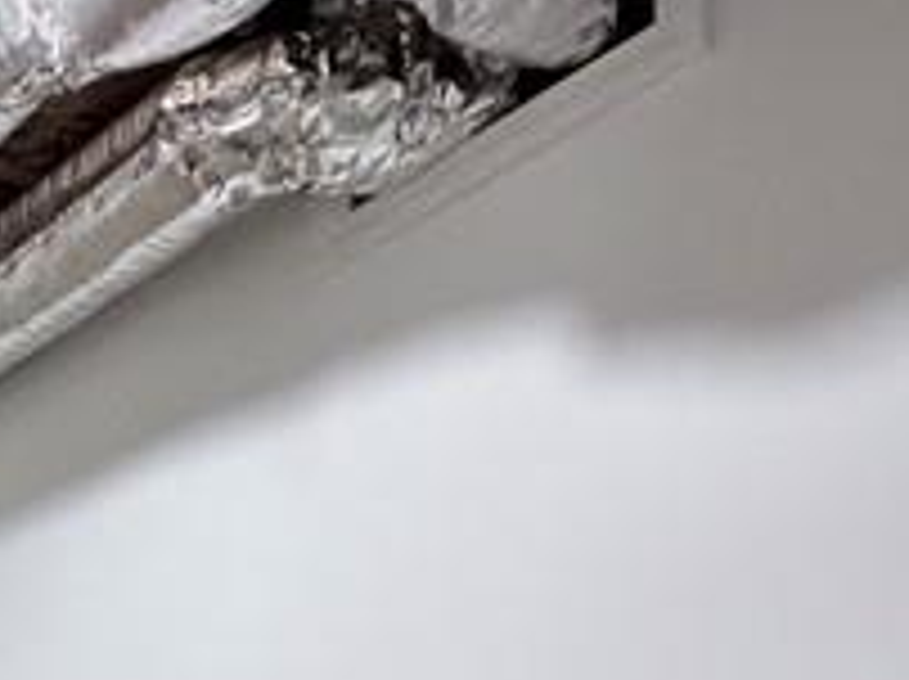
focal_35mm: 71
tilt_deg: -0.9
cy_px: 1184
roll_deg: -0.8
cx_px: -364
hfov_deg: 23.3
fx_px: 1862
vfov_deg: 17.3
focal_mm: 2.22
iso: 640
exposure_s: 1/60
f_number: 2.2
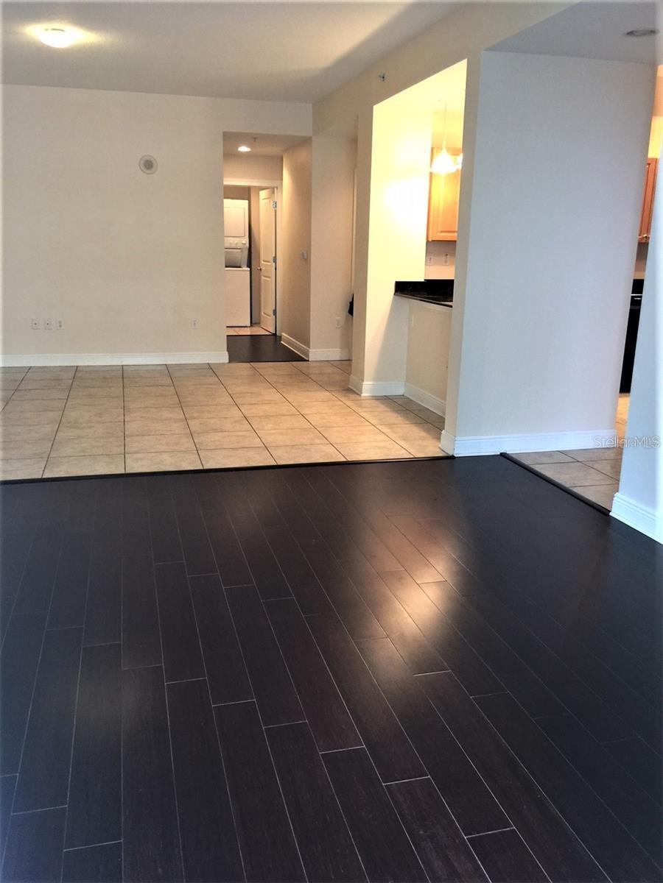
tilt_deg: -14.2
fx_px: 741
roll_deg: -0.8
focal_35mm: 29
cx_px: 332
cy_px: 442
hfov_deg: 48.2
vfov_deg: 61.7
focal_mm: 4.15
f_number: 2.2
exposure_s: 1/15
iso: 64
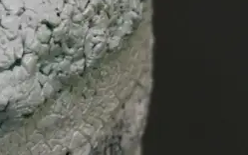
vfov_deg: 6.8
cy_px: 27
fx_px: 1296
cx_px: -177
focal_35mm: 192
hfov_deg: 10.4
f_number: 5
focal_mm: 22
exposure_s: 1/400
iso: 3200
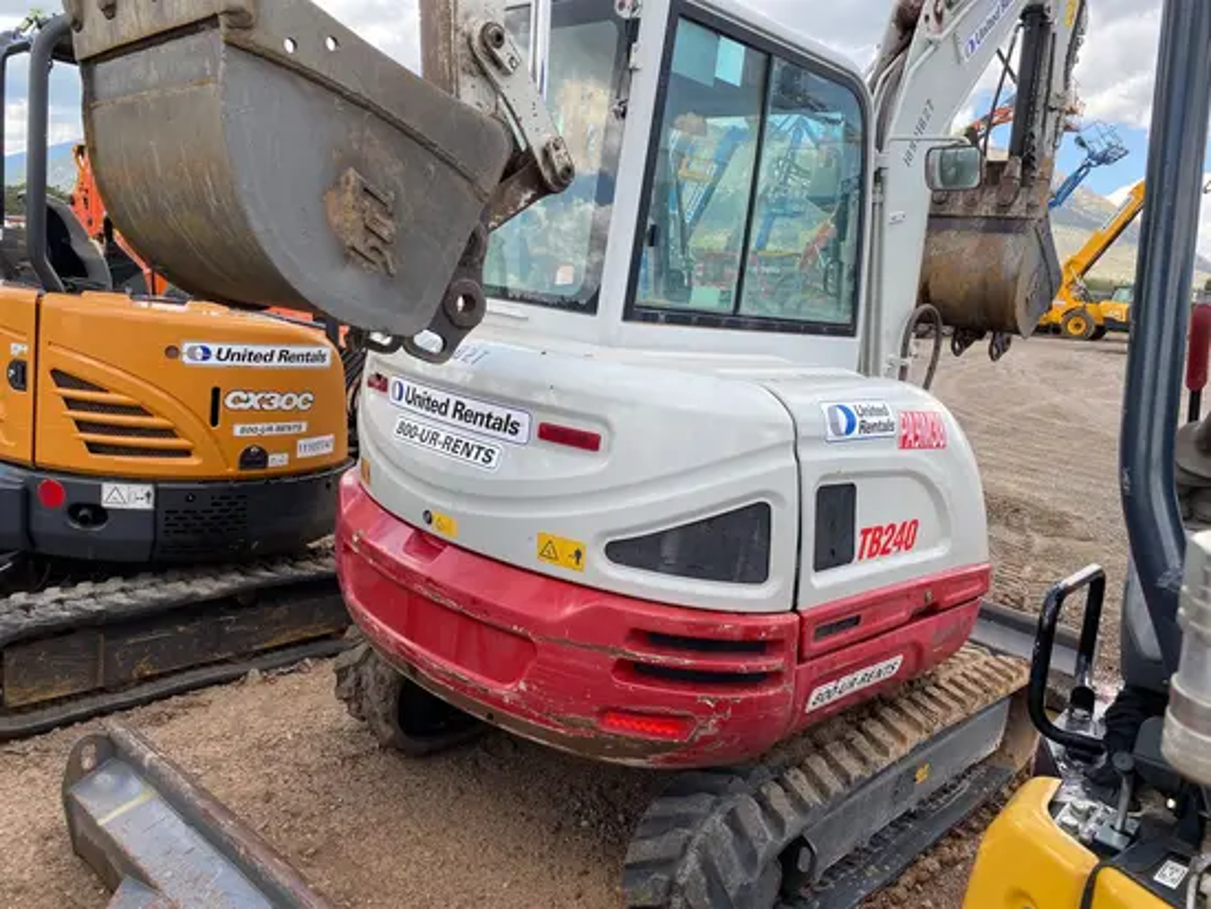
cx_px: 606
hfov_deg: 67.3
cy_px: 454
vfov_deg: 53.1
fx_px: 910
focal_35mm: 26
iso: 32
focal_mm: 4.25
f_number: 1.8
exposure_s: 1/620
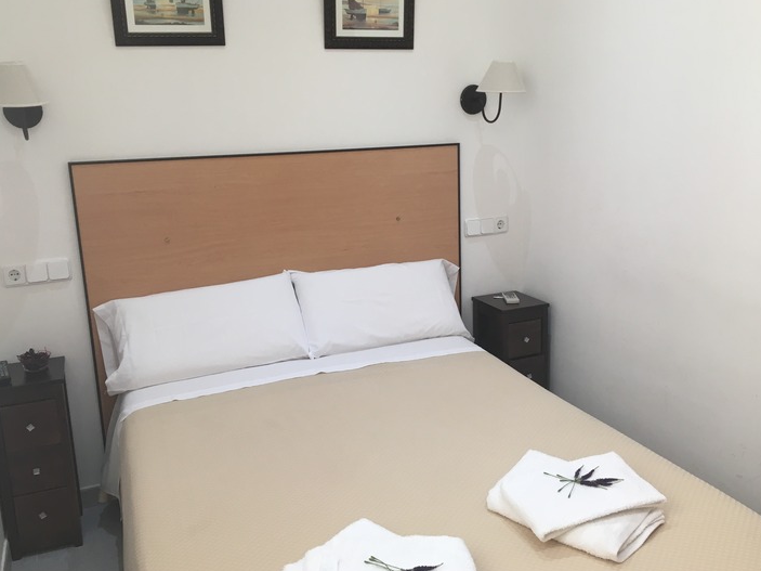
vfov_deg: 42.9
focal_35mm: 33
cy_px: 277
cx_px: 379
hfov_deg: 55.4
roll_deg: +2.0
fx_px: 725
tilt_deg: -12.8
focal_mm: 4.15
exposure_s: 1/33
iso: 25
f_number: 2.2
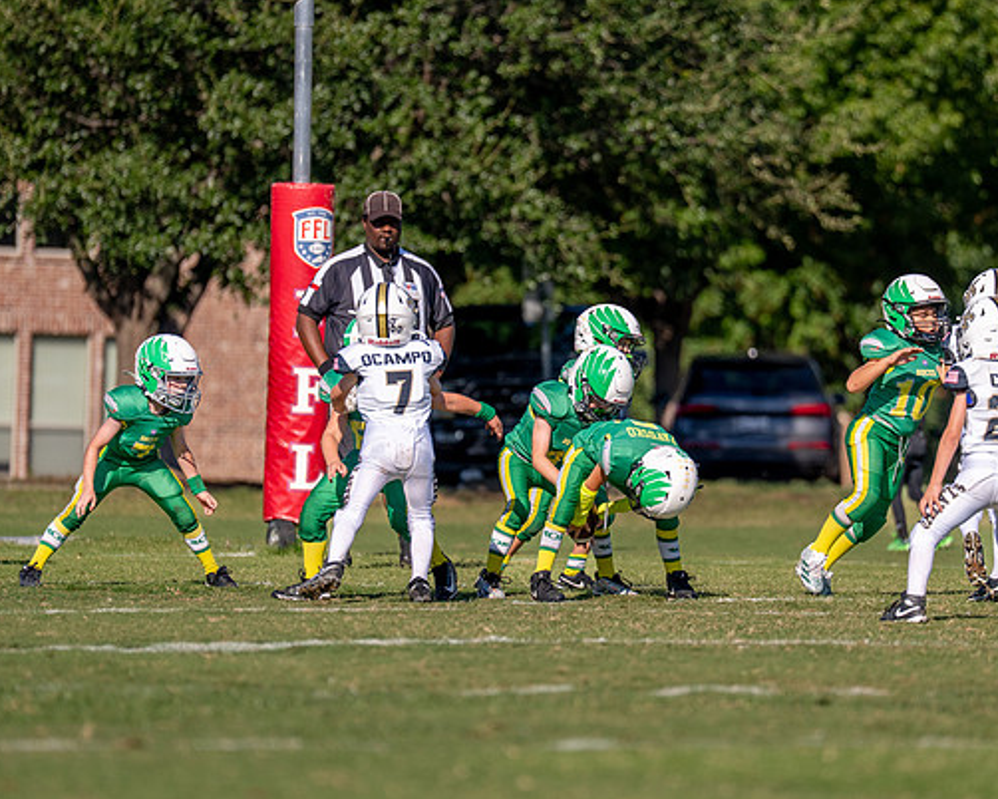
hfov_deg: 5.9
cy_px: 432
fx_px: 9633
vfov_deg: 4.8
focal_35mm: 326
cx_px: 594
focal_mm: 200
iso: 250
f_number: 2.8
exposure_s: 1/6400
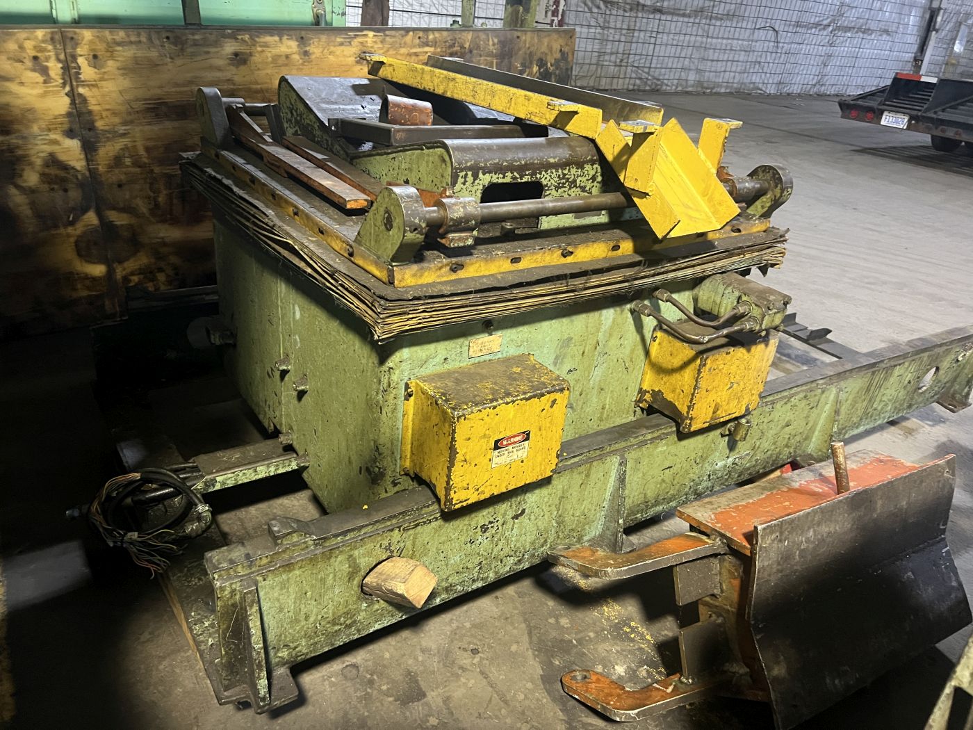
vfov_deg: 53.1
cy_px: 365
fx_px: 731
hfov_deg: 67.3
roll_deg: -5.8
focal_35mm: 26
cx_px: 486
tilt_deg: -27.7
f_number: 1.5
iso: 500
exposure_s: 1/40
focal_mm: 5.7
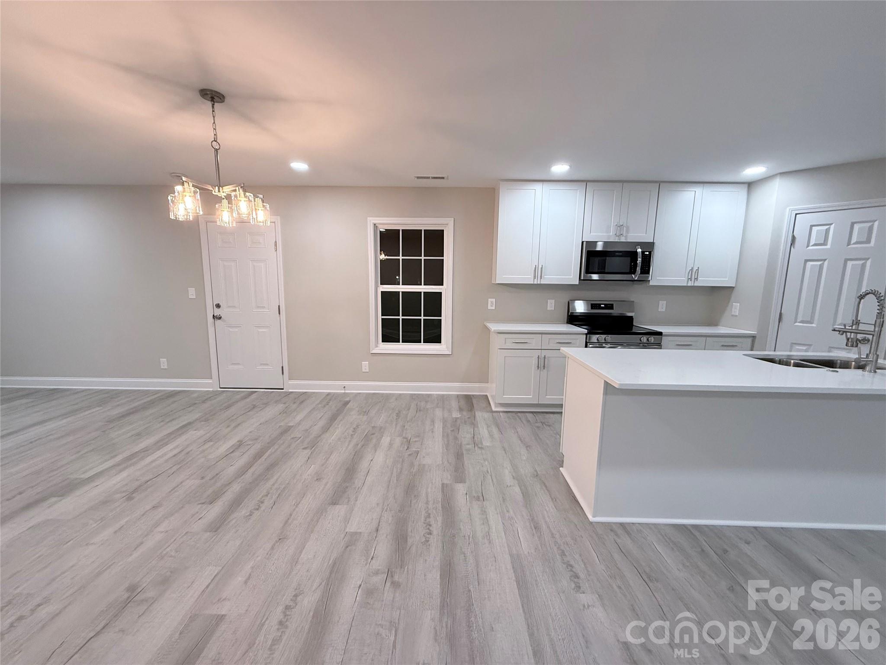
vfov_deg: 85.7
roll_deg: +0.0
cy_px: 332
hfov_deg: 102.1
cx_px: 443
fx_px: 358
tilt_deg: -7.6
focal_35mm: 14
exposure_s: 1/120
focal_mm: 2.22
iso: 200
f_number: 2.2
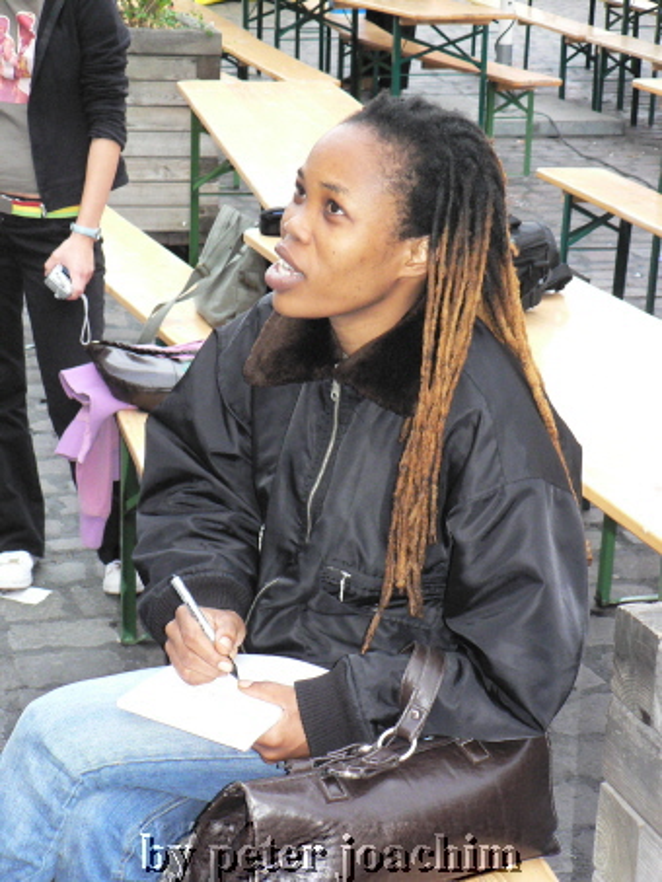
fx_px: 1962
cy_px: 441
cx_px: 331
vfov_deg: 25.3
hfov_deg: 19.1
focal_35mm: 77
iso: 400
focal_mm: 13.1
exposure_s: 1/60
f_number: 3.2
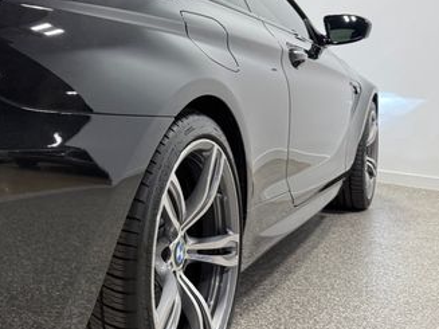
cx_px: 40
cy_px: 156
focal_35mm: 47
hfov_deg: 37.7
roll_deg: +0.7
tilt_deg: -4.2
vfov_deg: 30.9
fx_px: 596
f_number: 1.78
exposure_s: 1/125
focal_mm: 6.76
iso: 125
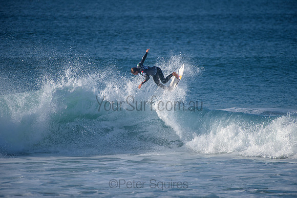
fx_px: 4248
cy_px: 99
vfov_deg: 2.7
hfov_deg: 4.0
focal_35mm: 515
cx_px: 148
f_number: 5.6
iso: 220
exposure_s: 1/2000
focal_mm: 500
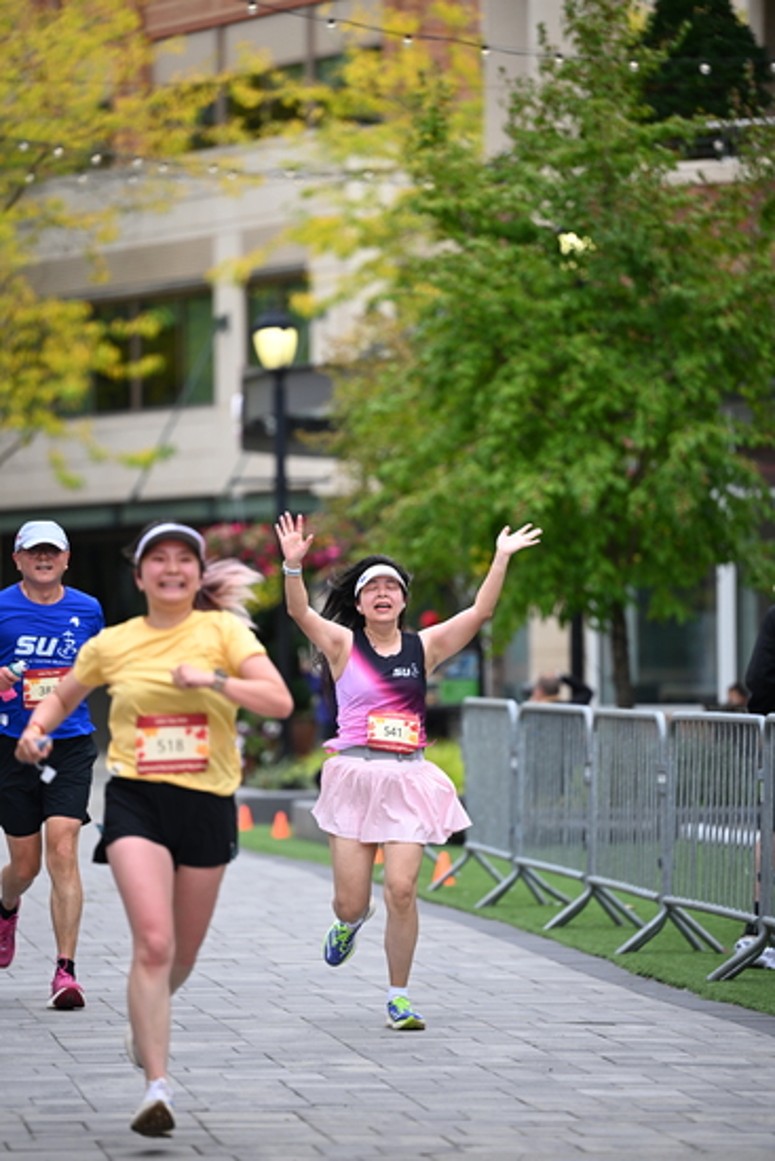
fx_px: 5486
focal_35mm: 170
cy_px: 580
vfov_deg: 12.1
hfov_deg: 8.1
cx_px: 388
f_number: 2.8
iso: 640
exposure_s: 1/2000
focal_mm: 170
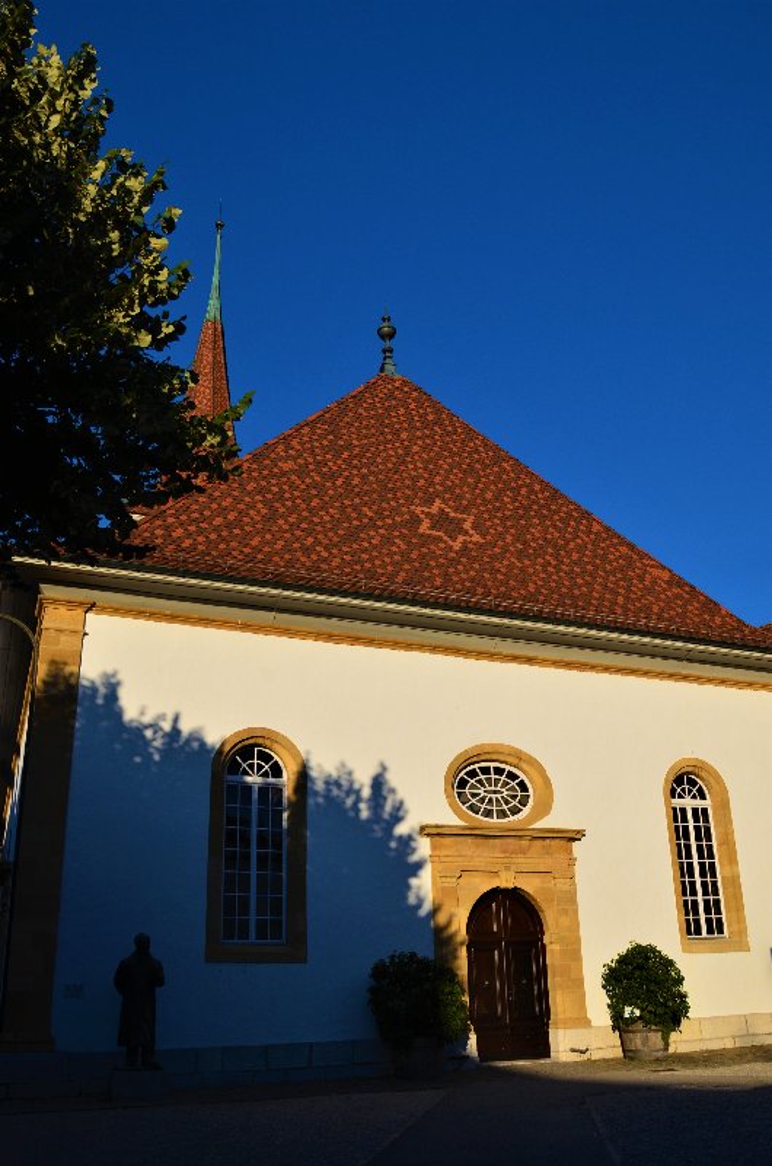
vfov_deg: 67.5
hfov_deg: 47.7
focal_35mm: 27
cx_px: 386
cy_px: 583
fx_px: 872
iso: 400
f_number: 10
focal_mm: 18
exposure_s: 1/320
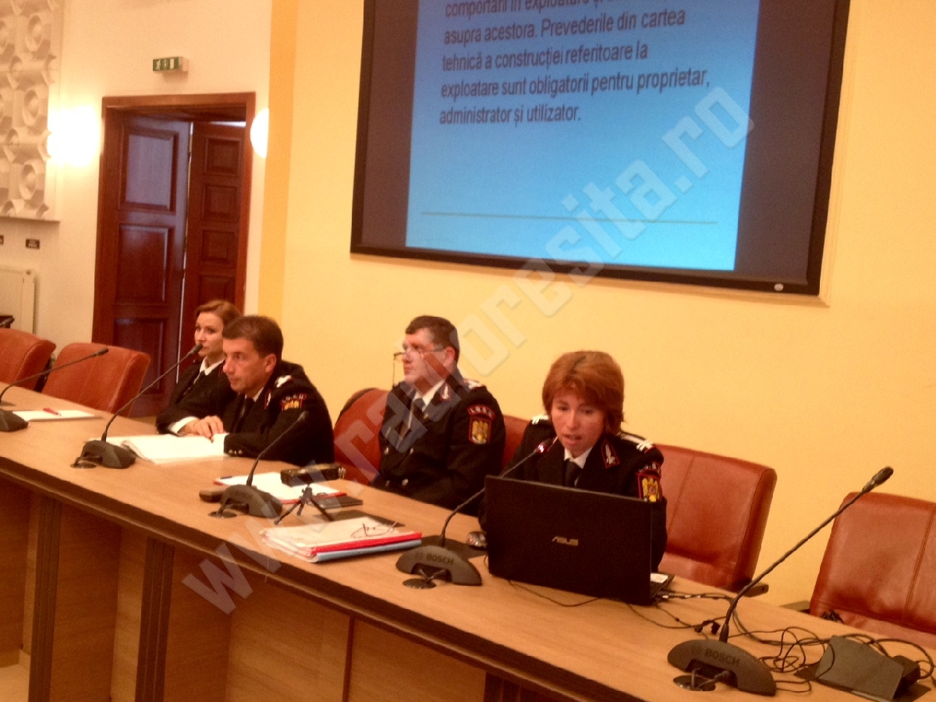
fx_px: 946
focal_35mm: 35
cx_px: 468
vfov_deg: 40.7
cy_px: 351
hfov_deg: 52.6
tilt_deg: -5.5
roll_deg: -4.0
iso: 125
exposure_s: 1/20
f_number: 2.4
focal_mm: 4.28
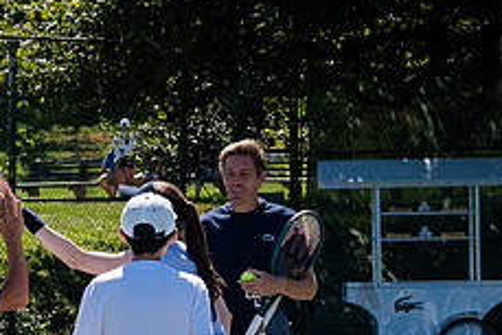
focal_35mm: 197
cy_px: 288
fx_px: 2749
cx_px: -1
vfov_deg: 7.0
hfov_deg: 10.3
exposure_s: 1/1250
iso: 200
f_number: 3.5
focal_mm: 38
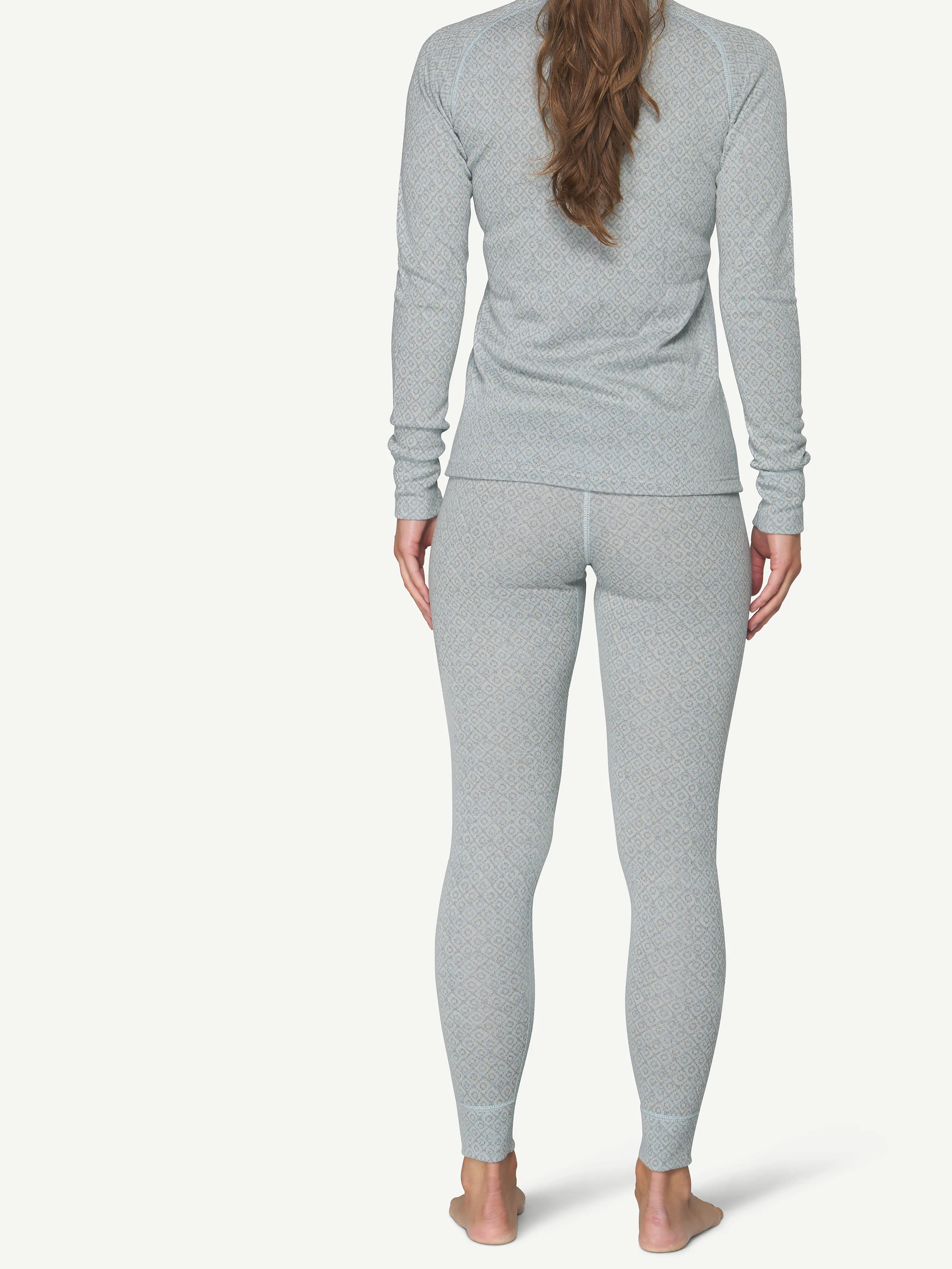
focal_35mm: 112
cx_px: 548
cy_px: 491
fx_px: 4106
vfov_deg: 17.5
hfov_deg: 13.2
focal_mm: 79
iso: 160
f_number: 7.1
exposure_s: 1/160
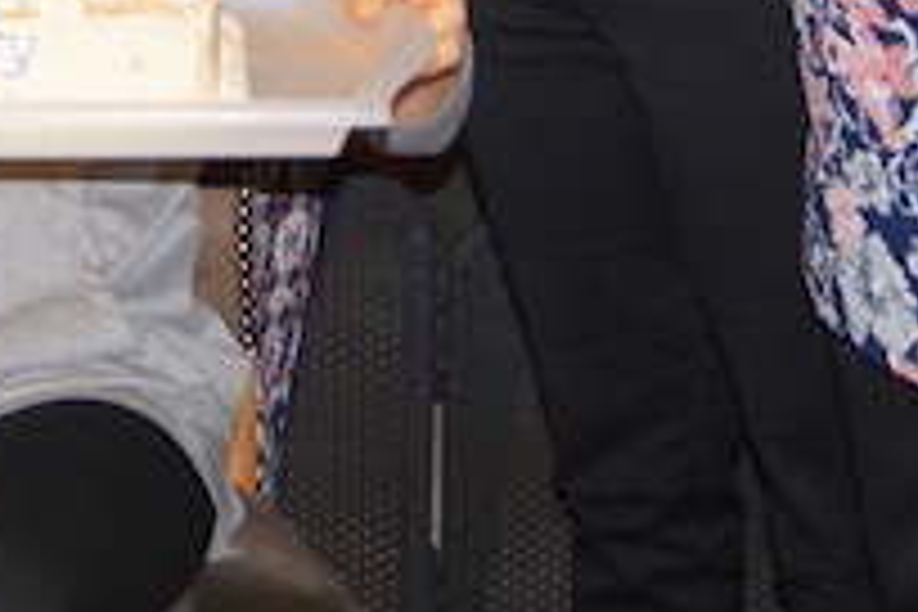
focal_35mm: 165
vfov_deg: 8.0
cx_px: -140
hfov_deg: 12.2
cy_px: -556
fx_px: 4207
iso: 800
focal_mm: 28
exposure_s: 1/80
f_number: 4.5
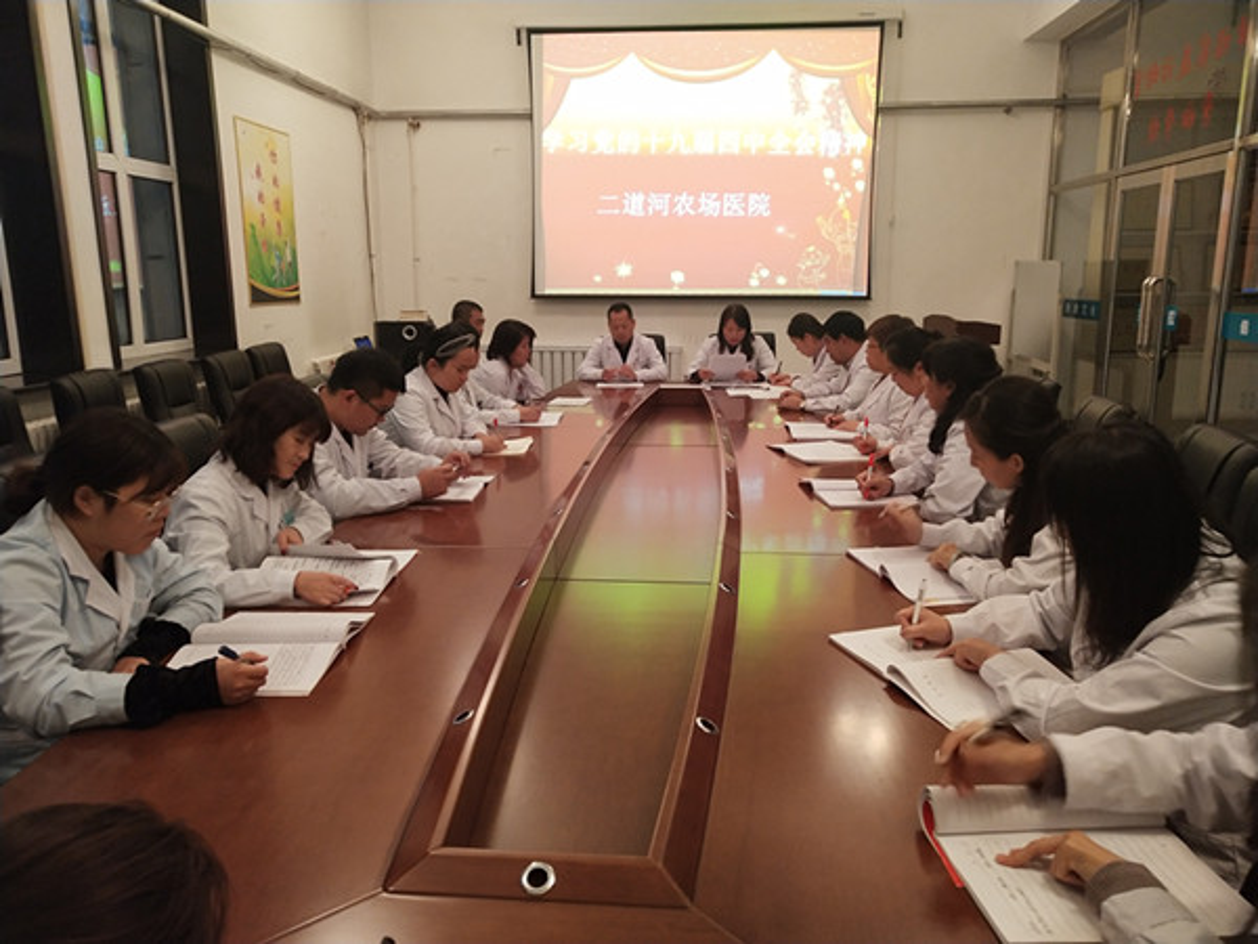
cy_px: 472
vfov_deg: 46.8
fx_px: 1090
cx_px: 629
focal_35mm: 30
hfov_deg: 60.0
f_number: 1.8
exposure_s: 1/33.3
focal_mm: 3.95
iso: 783
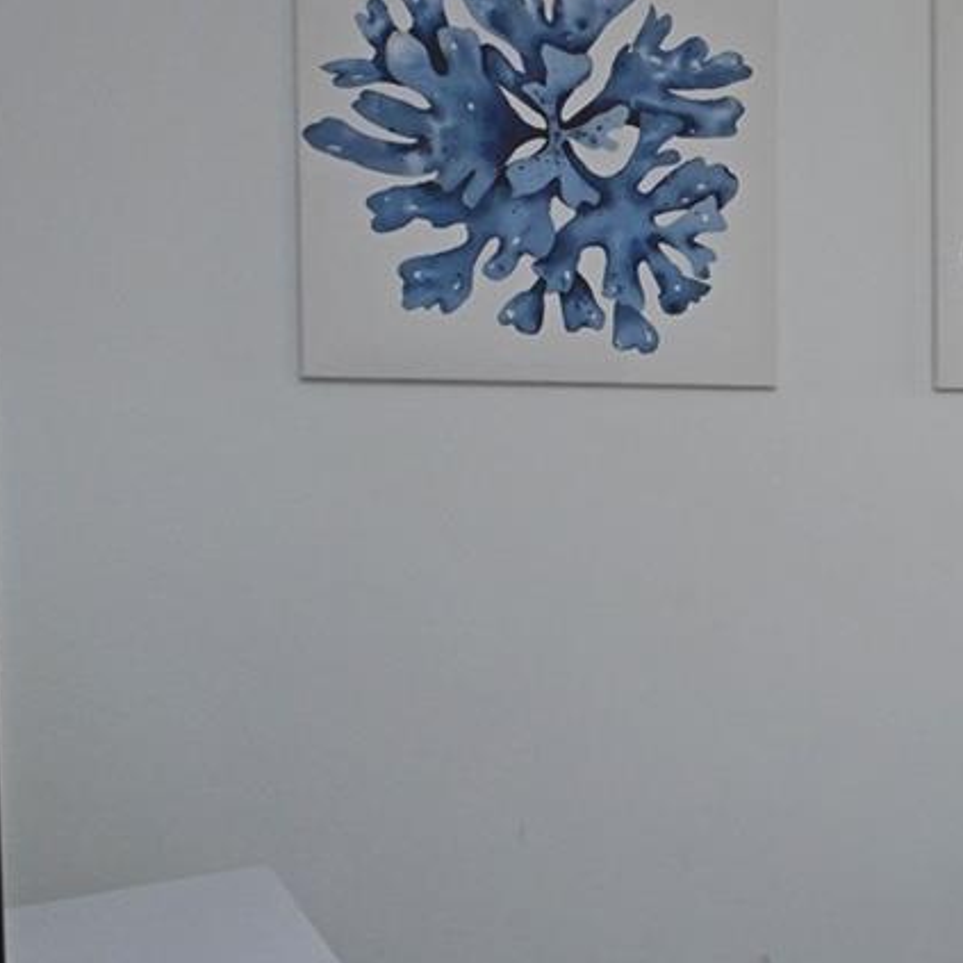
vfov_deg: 37.5
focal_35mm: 45
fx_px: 1416
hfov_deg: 23.3
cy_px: 446
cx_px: 1660
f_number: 8
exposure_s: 1/60
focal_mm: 14
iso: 800
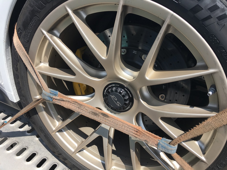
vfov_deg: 48.2
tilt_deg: -35.5
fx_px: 190
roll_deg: -7.3
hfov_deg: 61.7
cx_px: 114
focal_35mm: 29
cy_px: 85
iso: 25
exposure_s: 1/1026
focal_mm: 4.15
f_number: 2.2
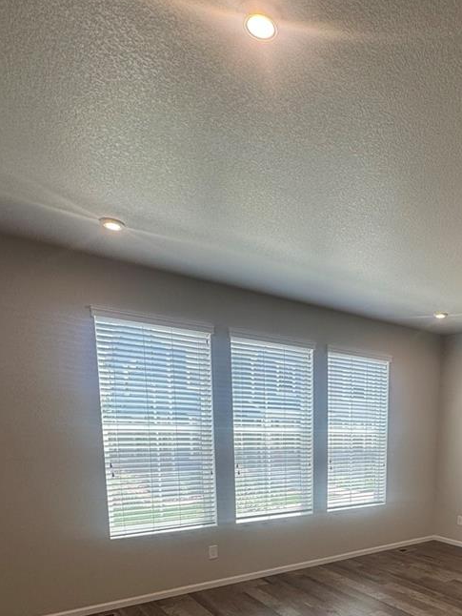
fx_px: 462
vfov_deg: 61.2
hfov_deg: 49.4
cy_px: 502
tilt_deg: -9.4
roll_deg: -0.5
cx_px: 381
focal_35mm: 26
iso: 64
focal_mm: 2.22
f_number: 2.2
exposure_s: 1/120
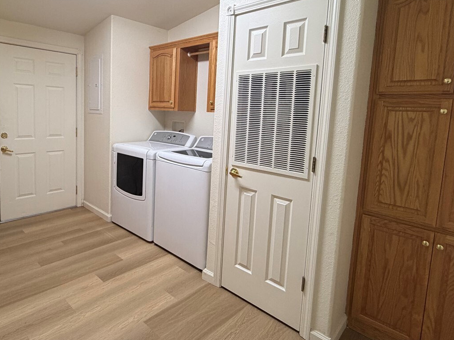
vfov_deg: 60.6
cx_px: 174
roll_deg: -2.3
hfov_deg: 75.2
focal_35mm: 22
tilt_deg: -4.9
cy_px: 136
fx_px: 289
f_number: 2.2
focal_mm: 2.22
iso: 250
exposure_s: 1/60
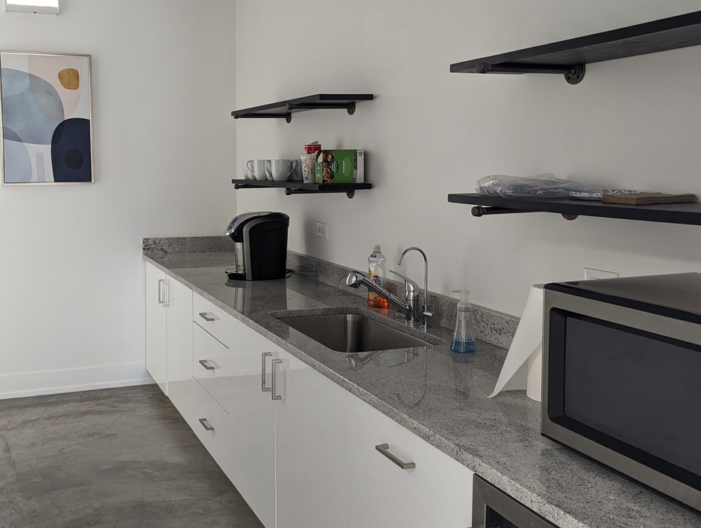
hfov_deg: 49.5
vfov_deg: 38.7
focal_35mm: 37
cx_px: 260
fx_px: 751
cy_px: 227
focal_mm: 6.81
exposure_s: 1/30
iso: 187
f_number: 1.85
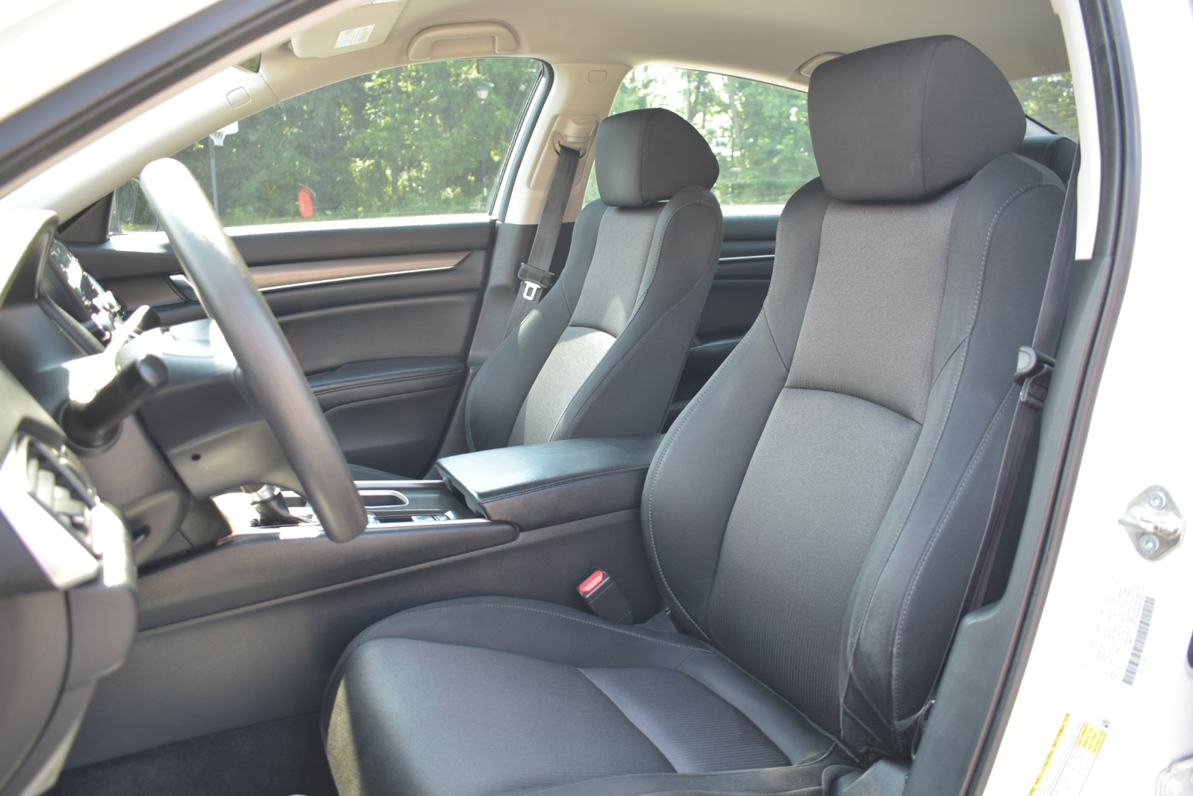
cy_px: 398
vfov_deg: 43.6
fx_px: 994
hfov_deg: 61.9
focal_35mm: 30
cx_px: 596
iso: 100
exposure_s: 1/25
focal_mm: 20
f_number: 3.5
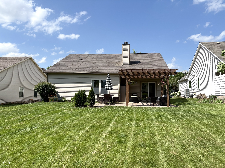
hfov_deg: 67.3
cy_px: 84
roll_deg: -0.5
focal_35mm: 26
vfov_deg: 53.1
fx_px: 169
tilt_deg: +3.1
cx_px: 112
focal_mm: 5.96
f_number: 1.6
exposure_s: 1/3448
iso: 50
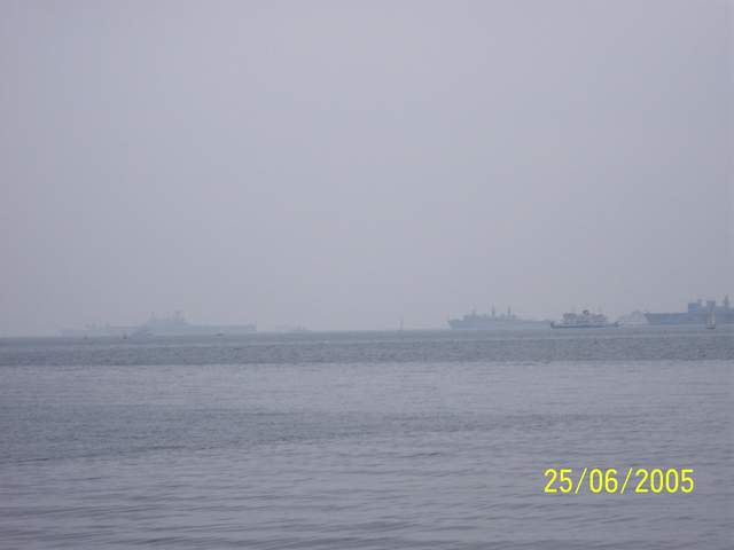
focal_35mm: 114
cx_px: 367
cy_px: 275
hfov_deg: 17.3
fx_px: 2417
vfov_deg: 13.0
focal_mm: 24
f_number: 4.8
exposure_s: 1/250
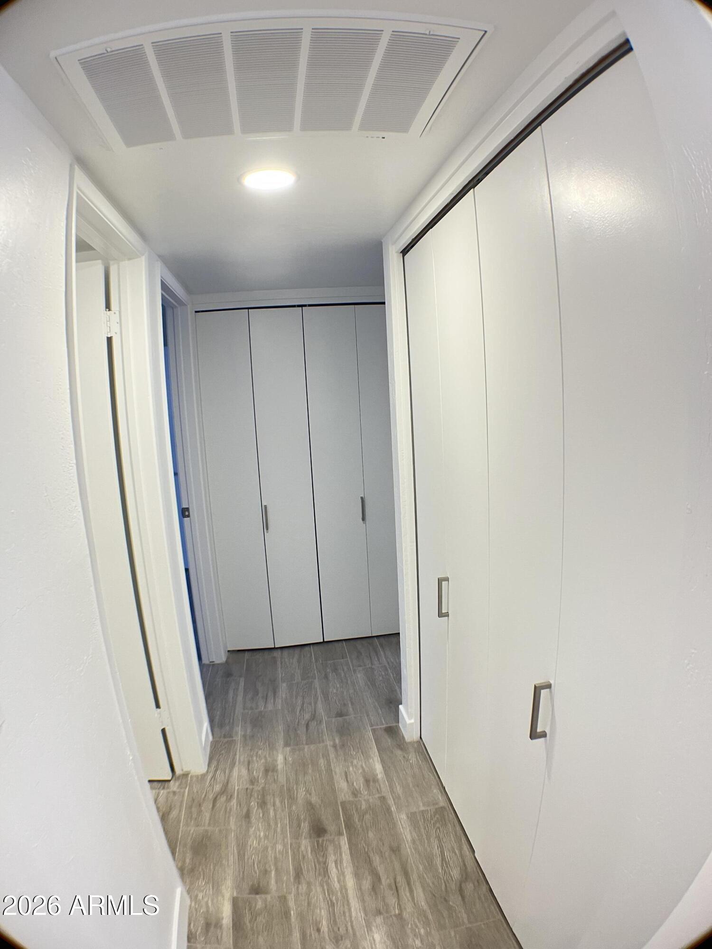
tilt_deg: -7.9
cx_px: 356
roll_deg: +4.1
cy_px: 474
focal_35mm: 26
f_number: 1.6
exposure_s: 1/97
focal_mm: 5.1
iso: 125
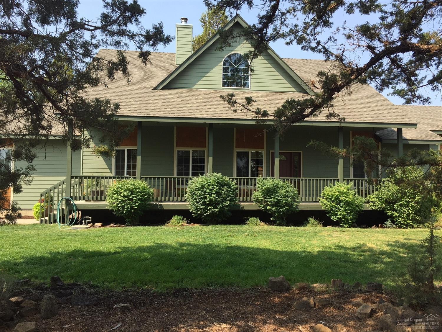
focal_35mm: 29
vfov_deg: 48.2
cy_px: 166
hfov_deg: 61.7
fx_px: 370
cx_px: 221
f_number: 2.2
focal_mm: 4.15
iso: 32
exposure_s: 1/706
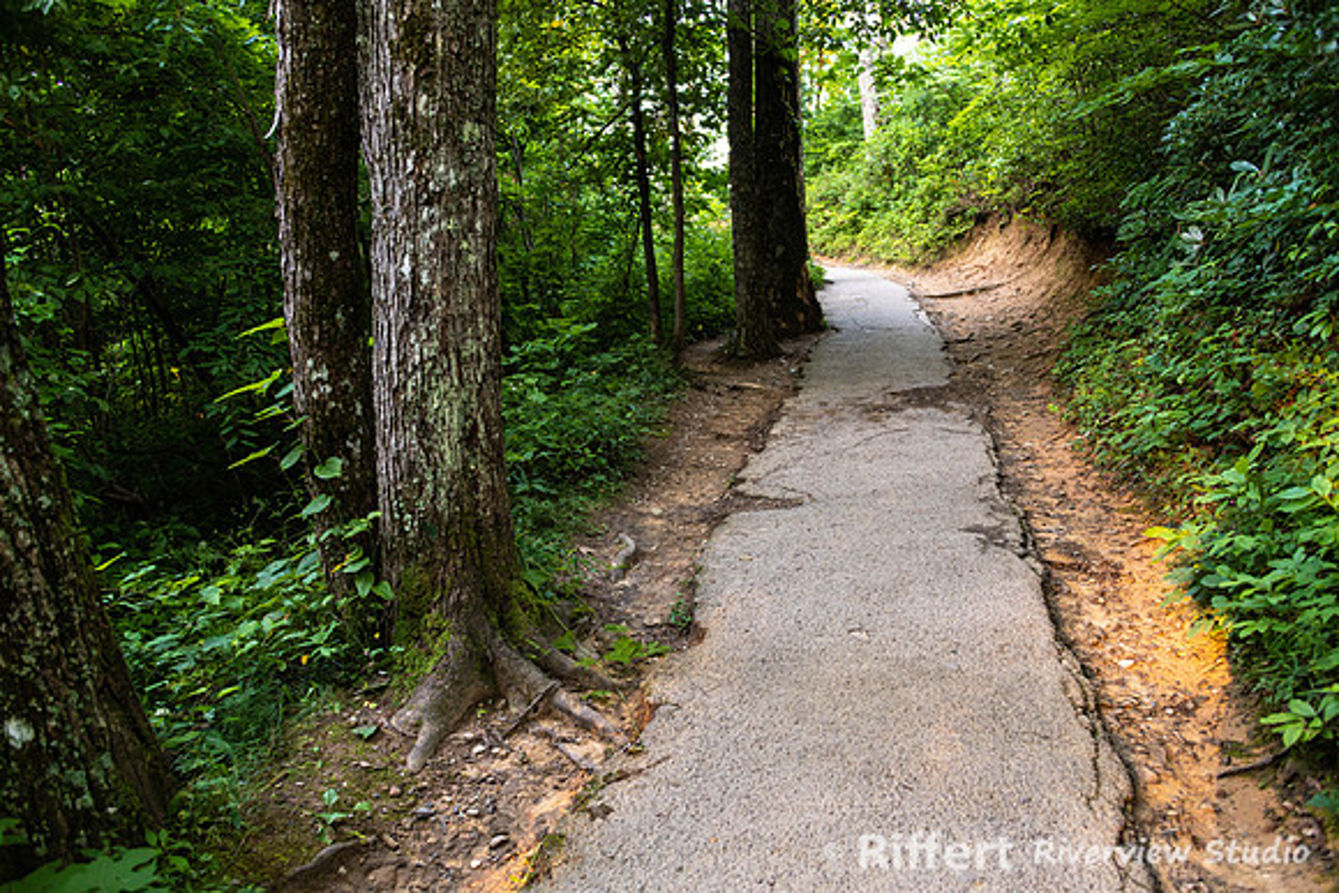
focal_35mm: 28
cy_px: 446
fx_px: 1042
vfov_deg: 46.4
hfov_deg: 65.5
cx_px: 670
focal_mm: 28
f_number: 3.5
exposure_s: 1/125
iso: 1400
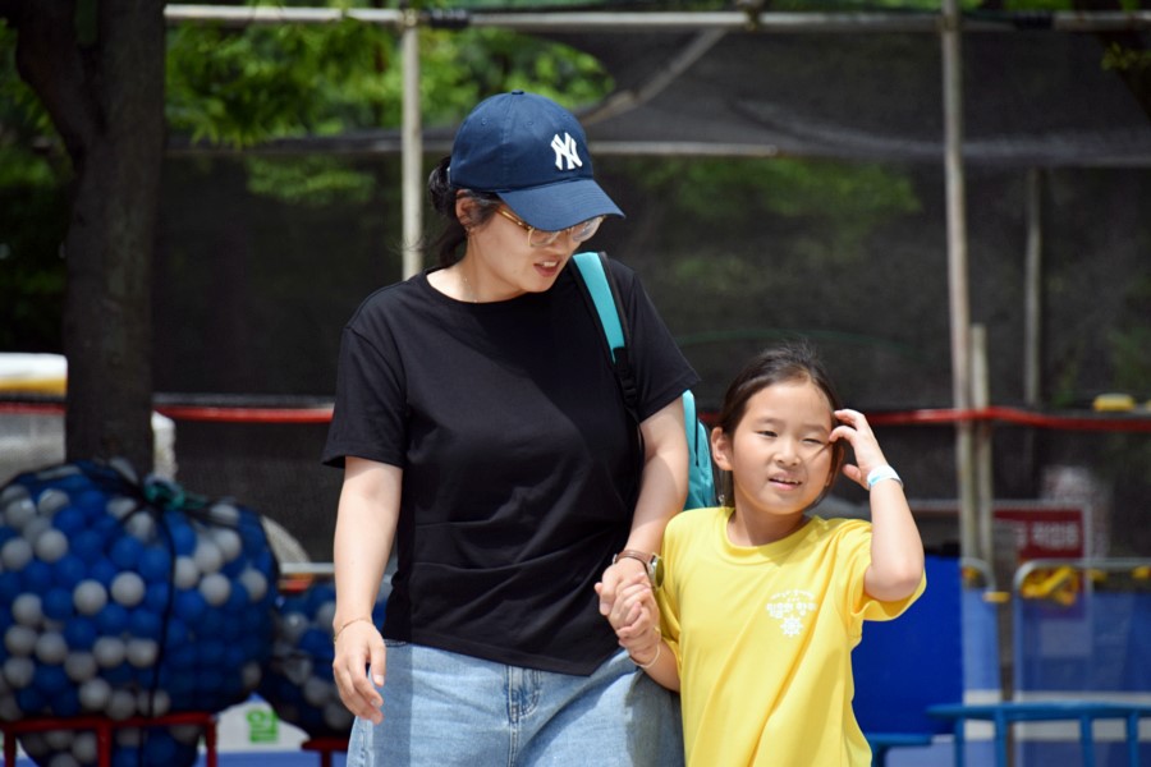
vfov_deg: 4.6
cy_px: 384
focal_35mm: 300
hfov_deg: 6.9
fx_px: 9591
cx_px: 576
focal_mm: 200
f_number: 6.3
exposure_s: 1/500
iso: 250
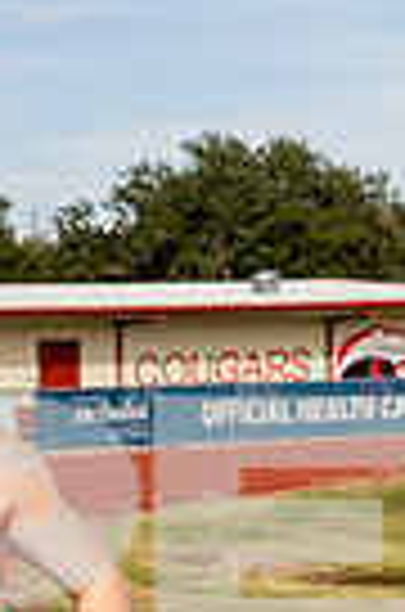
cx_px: -202
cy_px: 855
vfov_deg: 12.7
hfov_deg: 8.6
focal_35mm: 156
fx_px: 2646
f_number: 8
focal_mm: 47
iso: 100
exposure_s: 1/250
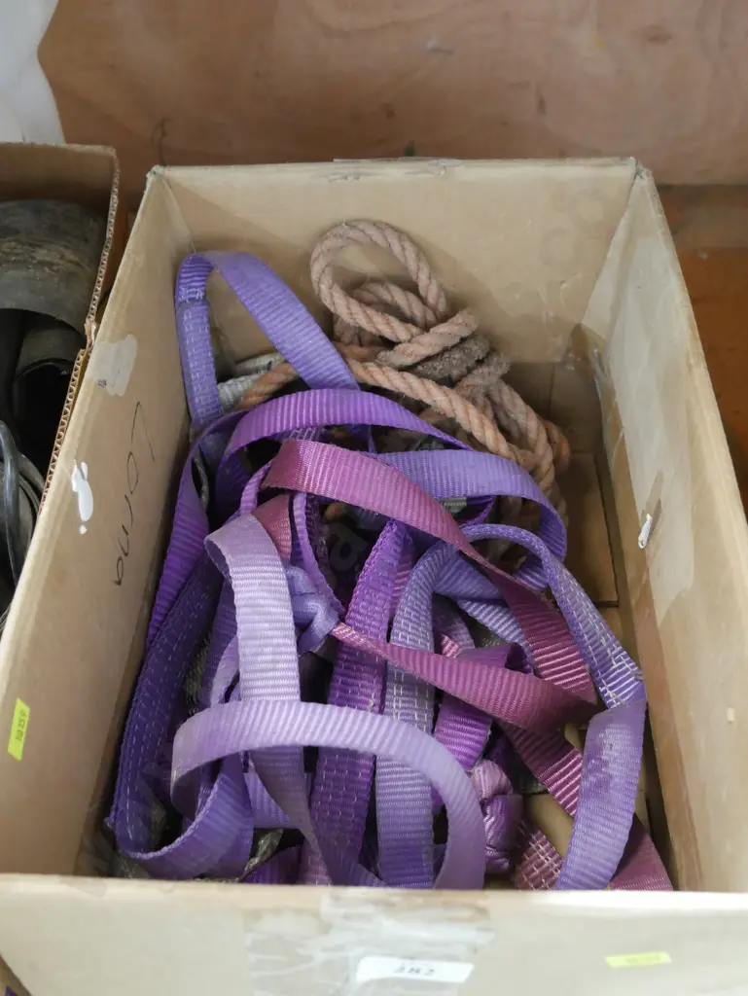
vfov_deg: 49.0
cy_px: 498
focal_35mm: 38
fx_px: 1094
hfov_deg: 37.8
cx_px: 374
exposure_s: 1/25
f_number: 4.1
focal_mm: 19
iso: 3200
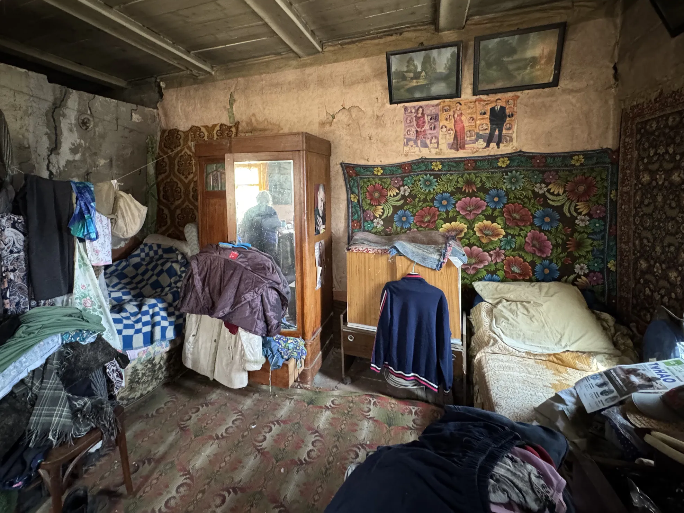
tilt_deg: -1.8
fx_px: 336
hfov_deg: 90.6
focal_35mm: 17
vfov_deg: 73.8
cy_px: 202
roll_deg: +0.8
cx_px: 299
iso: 1000
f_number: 2.2
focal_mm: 2.22
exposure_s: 1/33
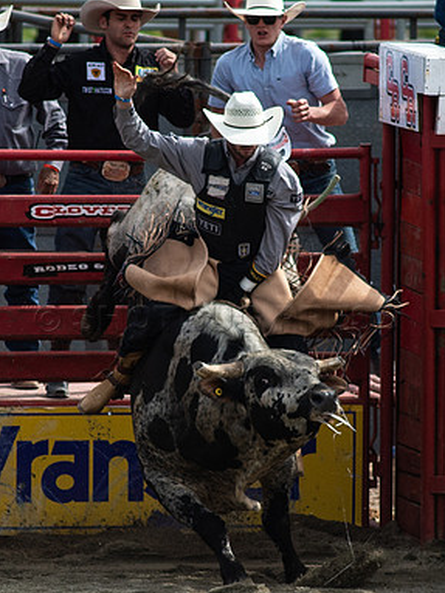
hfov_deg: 1.6
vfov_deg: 2.1
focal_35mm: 951
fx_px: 16310
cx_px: 212
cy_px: 395
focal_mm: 300
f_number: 4
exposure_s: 1/8000
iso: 1000
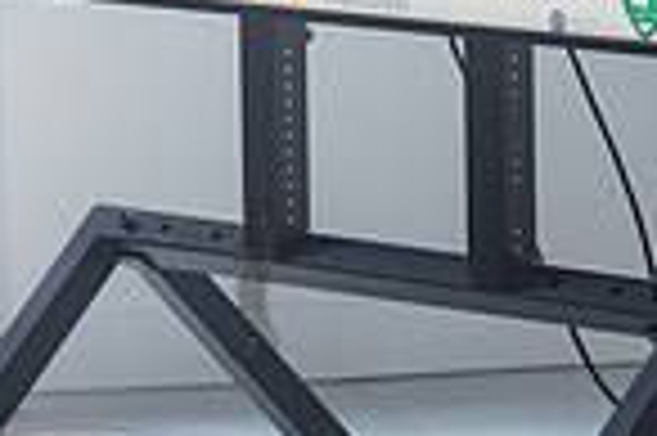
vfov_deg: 3.7
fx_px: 6672
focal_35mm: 366
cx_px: -621
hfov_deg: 5.5
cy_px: -375
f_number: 4
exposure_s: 1/320
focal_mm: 92
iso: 4000
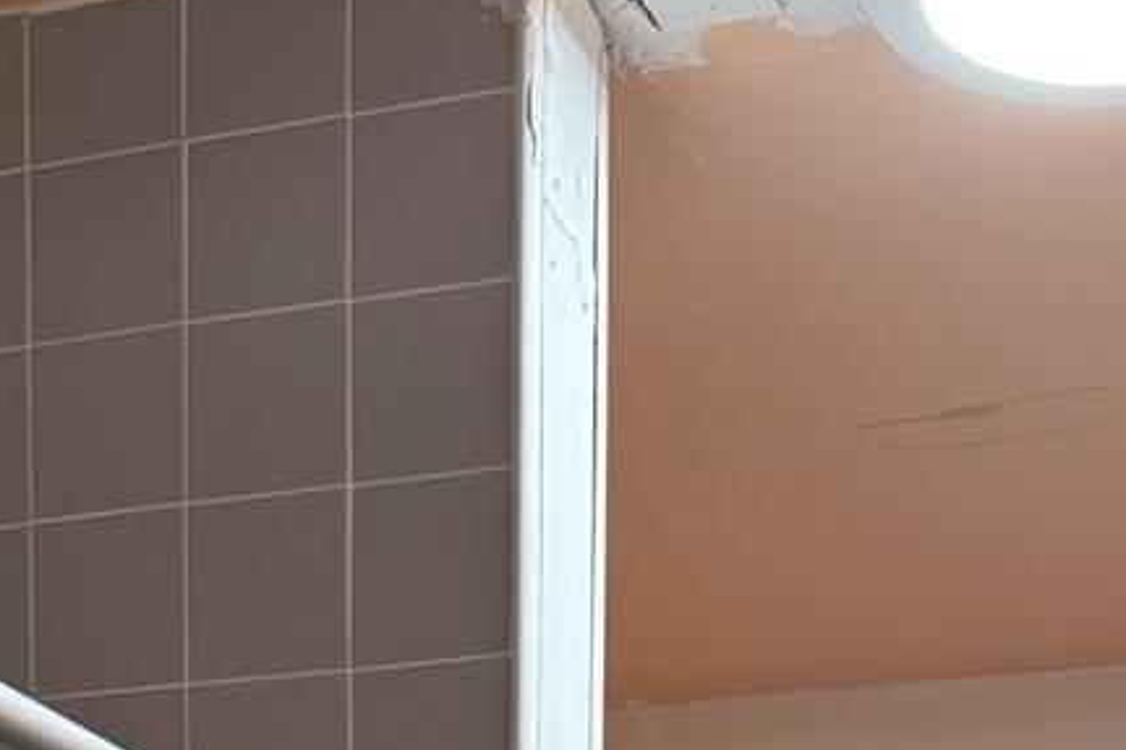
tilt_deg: -2.4
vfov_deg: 12.6
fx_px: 2783
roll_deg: -0.5
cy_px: 1683
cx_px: 543
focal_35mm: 89
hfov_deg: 22.9
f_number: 1.78
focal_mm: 6.76
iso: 200
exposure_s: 1/60
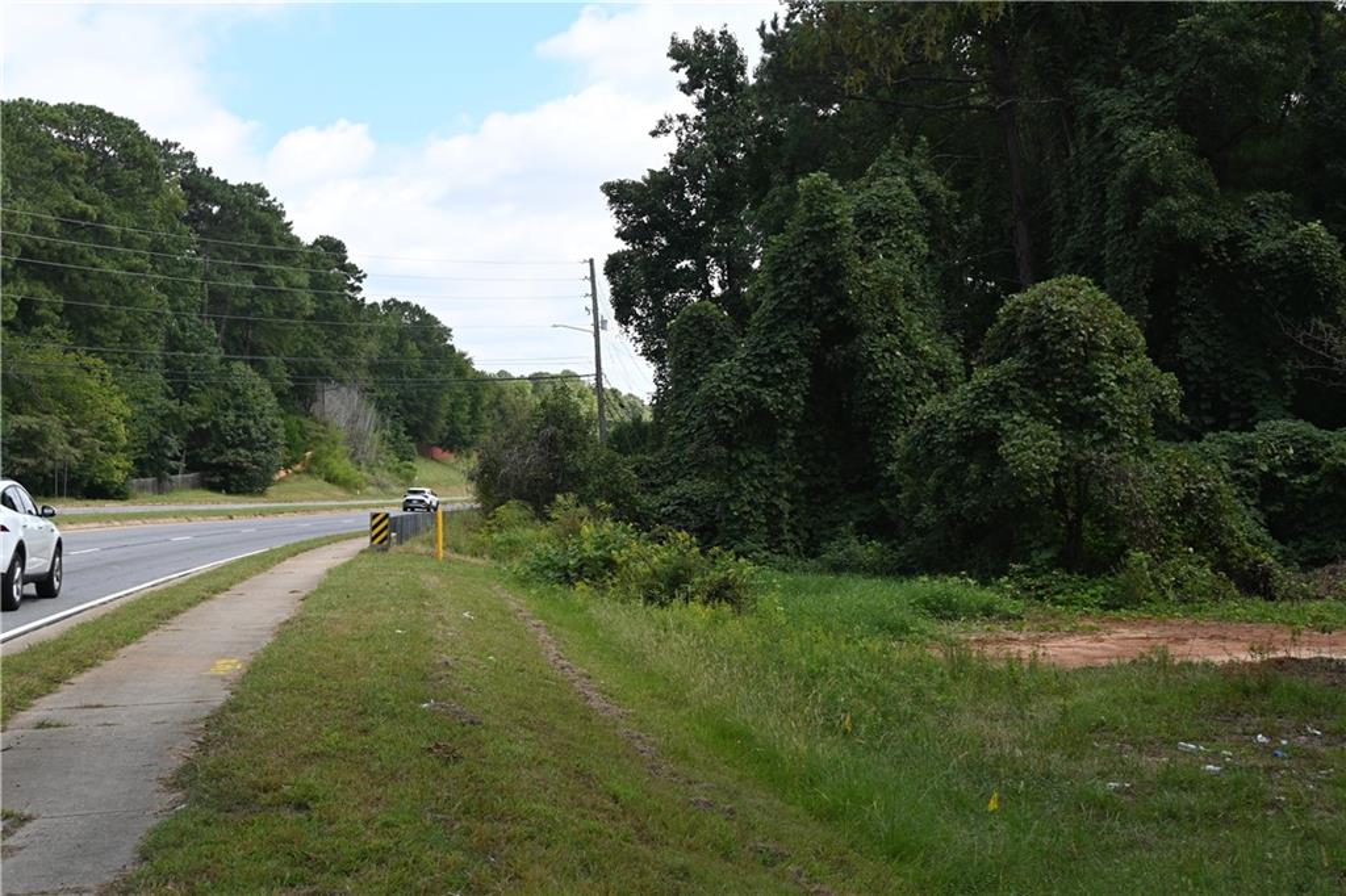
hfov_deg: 43.0
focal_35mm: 46
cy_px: 448
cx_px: 673
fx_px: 1710
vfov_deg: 29.4
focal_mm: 30.5
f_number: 5.6
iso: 100
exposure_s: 1/250
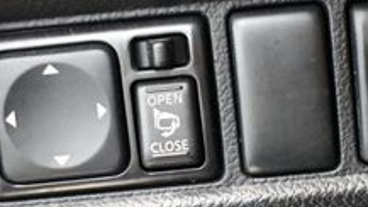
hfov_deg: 19.2
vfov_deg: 10.8
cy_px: 187
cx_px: 266
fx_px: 1083
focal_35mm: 111
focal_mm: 24
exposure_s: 1/60
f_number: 3.8
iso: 11400
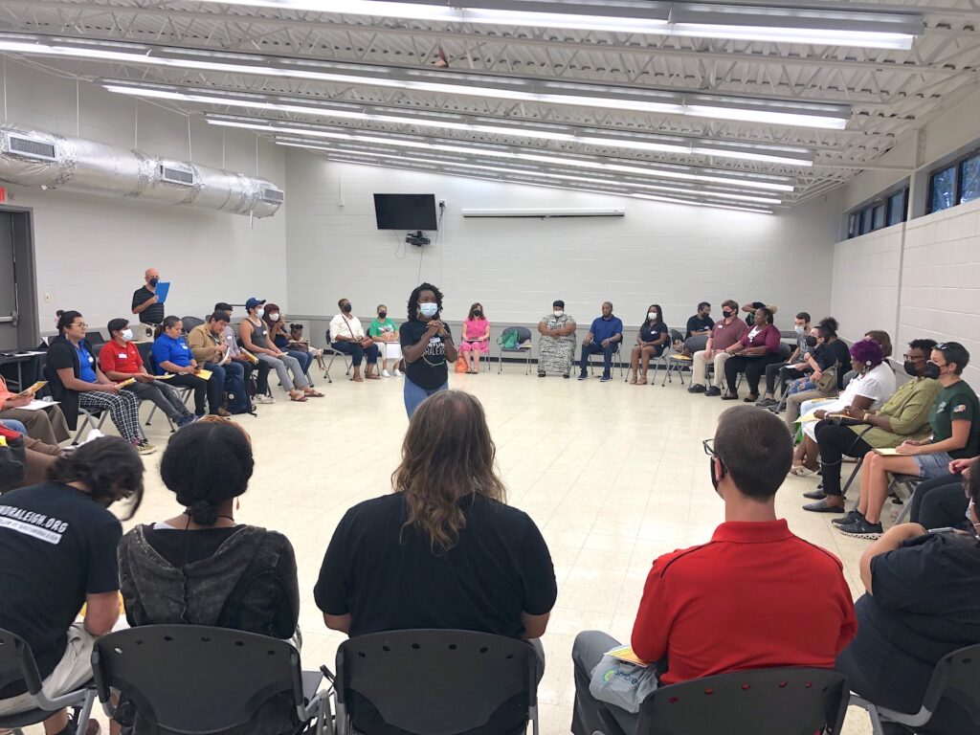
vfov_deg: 49.7
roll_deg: +0.3
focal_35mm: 28
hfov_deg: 63.4
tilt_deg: -6.2
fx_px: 793
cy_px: 368
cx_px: 490
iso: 64
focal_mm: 4
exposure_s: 1/120
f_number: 1.8
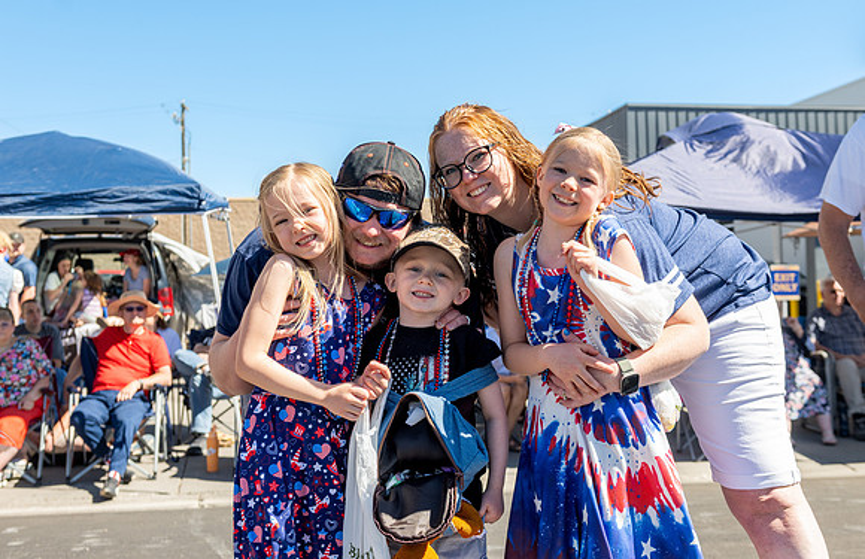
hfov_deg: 42.3
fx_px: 1117
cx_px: 444
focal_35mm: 47
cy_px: 236
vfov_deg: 28.1
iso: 100
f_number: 3.5
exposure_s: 1/500
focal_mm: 36
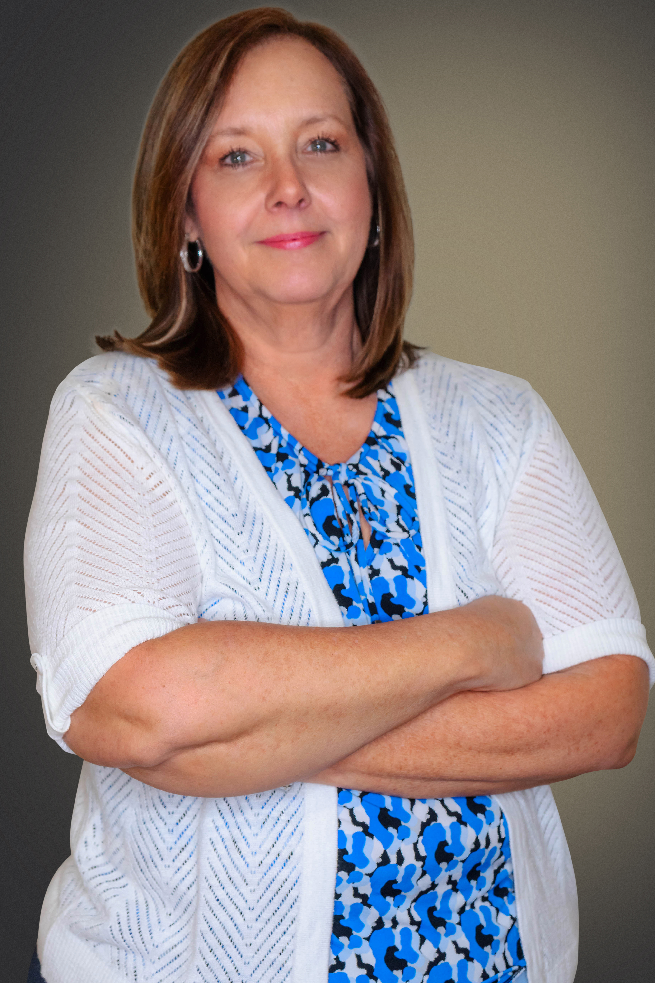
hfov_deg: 29.2
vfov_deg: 42.7
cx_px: 328
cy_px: 492
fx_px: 1255
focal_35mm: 46
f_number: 5
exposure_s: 1/100
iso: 800
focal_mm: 46
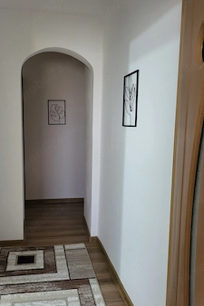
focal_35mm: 32
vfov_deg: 58.7
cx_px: 82
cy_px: 161
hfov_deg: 40.9
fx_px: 272
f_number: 1.8
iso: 400
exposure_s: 1/50
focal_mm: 5.4
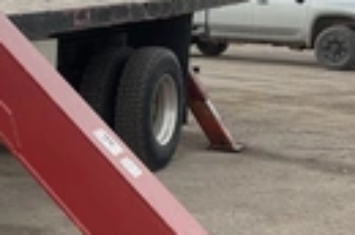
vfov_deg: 14.6
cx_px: -22
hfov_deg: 21.0
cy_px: 93
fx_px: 915
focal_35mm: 93
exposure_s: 1/691
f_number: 1.8
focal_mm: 3
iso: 25
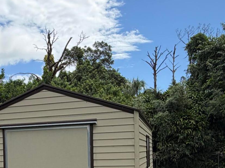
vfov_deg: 28.4
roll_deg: +1.0
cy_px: 156
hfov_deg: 37.9
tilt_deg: -1.9
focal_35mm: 49
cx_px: 56
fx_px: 318
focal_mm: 2.22
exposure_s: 1/1125
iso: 20
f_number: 2.2
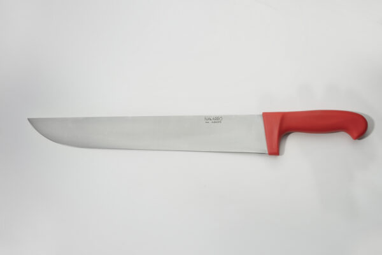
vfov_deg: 46.4
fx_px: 297
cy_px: 128
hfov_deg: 65.5
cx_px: 191
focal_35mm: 28
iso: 250
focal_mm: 28
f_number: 7.1
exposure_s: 1/125
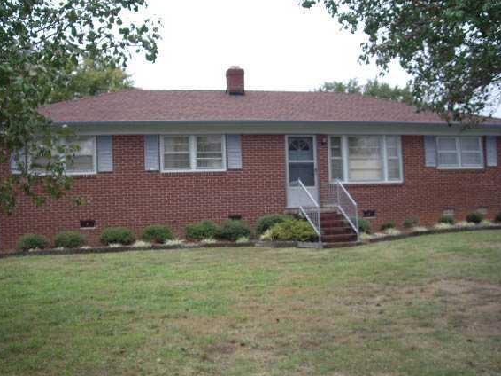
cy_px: 206
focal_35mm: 43
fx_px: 622
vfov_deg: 33.5
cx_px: 235
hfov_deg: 43.8
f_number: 2.7
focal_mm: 6.2
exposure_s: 1/400
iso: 100
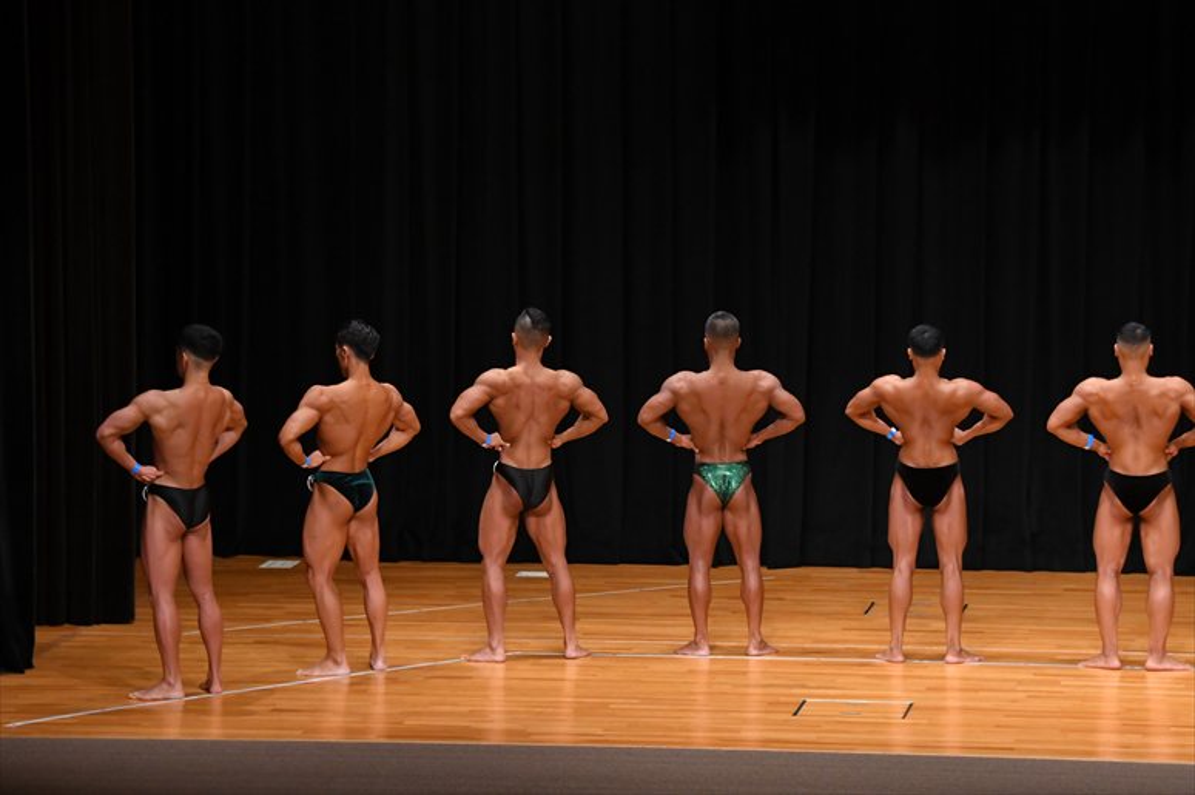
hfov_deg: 14.0
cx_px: 598
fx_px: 4877
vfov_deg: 9.3
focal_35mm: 147
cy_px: 398
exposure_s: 1/400
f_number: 5.6
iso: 3200
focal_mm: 98
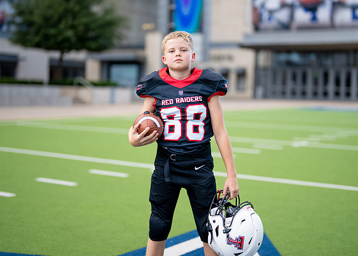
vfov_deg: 22.9
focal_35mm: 62
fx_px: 629
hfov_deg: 31.8
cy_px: 105
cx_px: 187
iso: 100
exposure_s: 1/1600
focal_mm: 50
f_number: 1.2
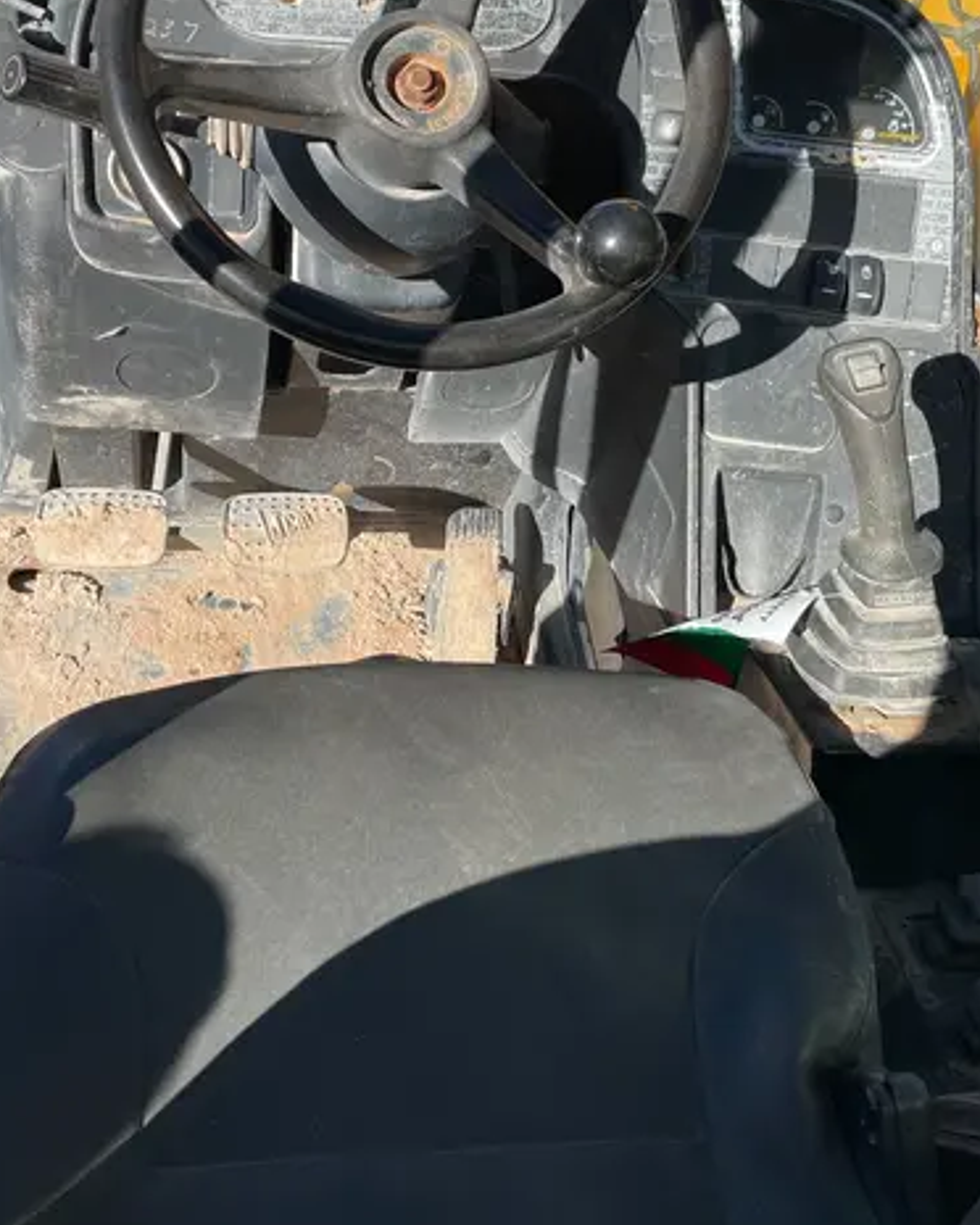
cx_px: 498
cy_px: 396
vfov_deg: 45.0
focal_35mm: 40
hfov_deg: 37.3
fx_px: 1450
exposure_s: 1/2398
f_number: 1.6
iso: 50
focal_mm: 4.2
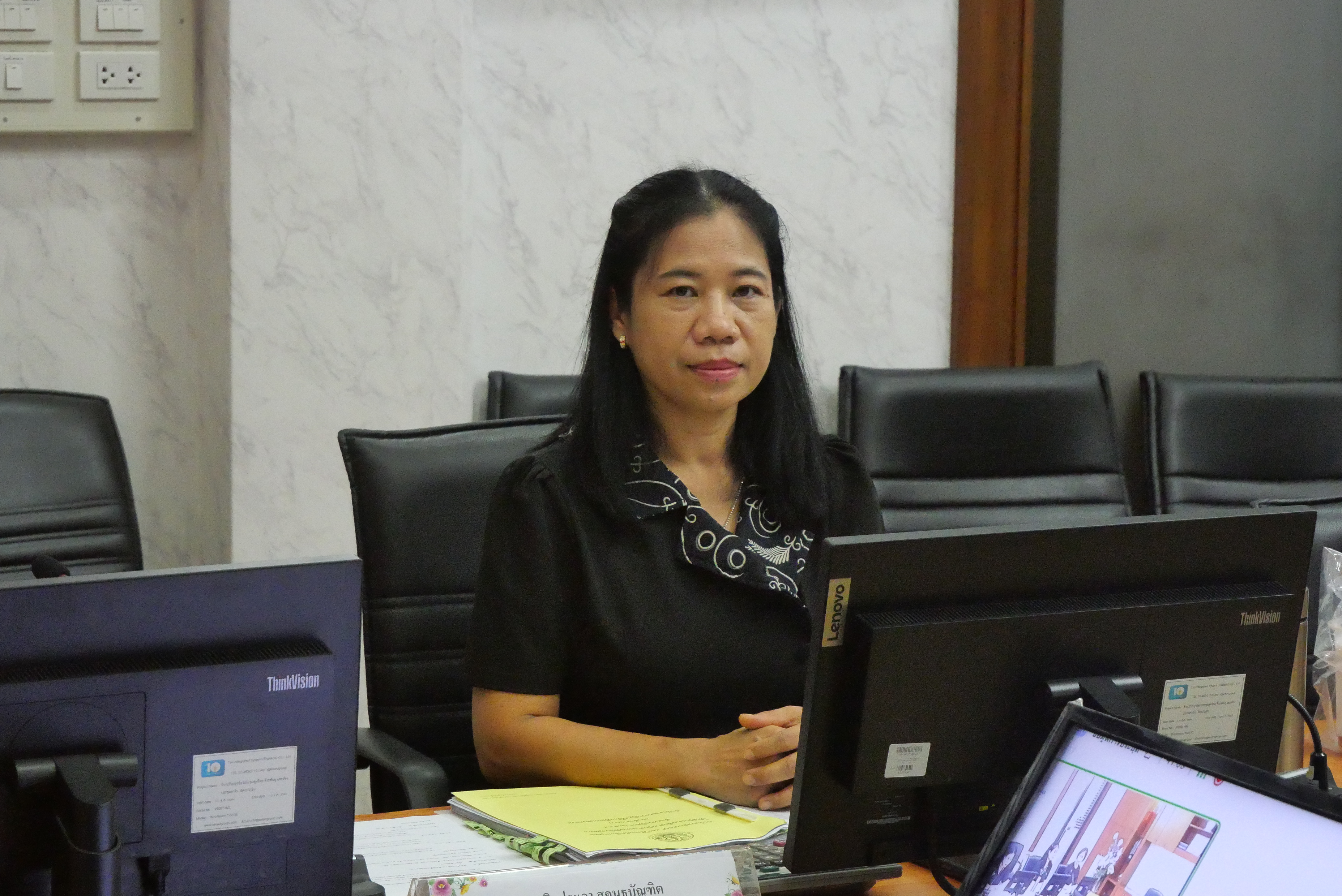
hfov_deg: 21.4
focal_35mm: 95
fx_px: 3543
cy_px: 448
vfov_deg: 14.4
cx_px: 671
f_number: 5.6
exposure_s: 1/160
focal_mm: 46
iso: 6400
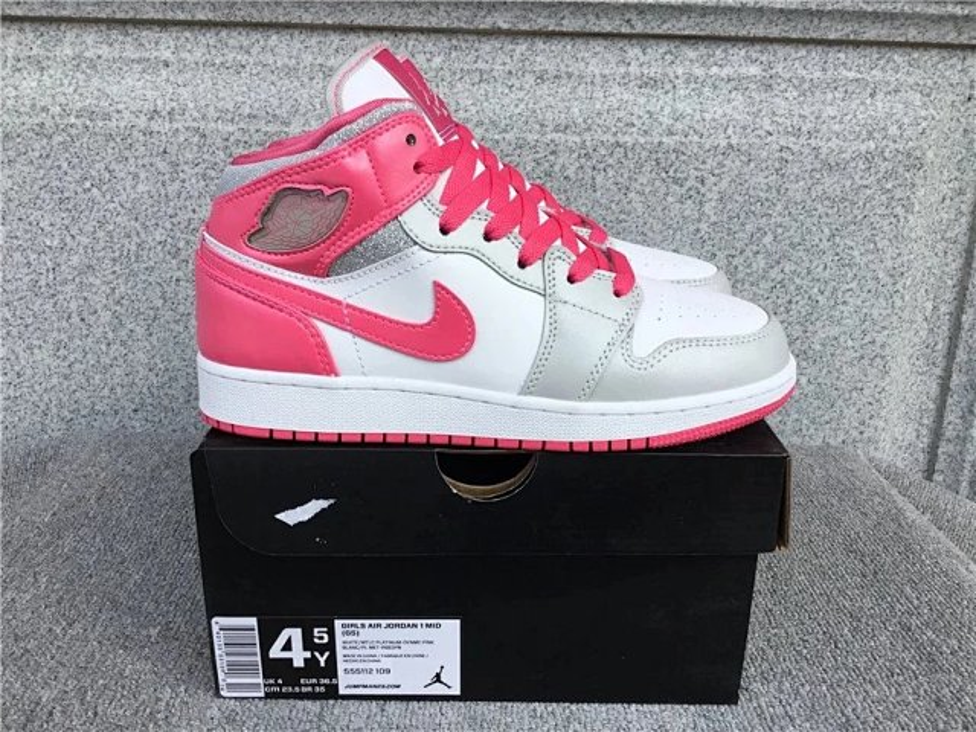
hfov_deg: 58.4
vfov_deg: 45.4
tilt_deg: -16.6
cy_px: 366
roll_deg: -1.1
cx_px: 488
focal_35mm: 31
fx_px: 874
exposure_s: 1/522
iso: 25
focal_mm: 3.3
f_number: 2.4
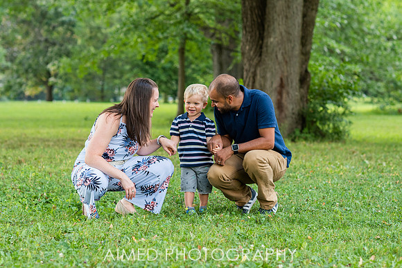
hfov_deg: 18.7
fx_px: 1224
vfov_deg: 12.5
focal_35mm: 110
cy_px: 95
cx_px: 195
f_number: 3.2
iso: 400
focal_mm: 85
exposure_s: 1/400
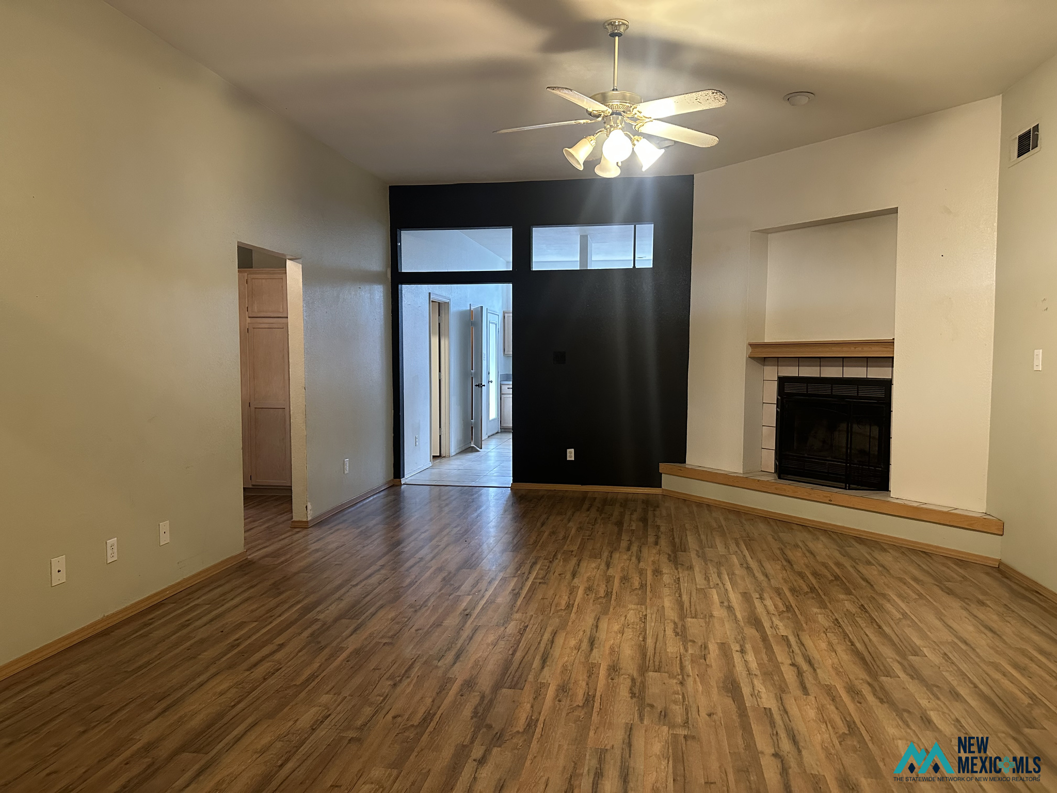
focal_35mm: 24
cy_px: 396
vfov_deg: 56.8
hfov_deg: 71.6
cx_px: 528
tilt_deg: -3.2
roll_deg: -1.1
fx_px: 733
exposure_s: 1/60
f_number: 1.78
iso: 500
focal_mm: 6.86
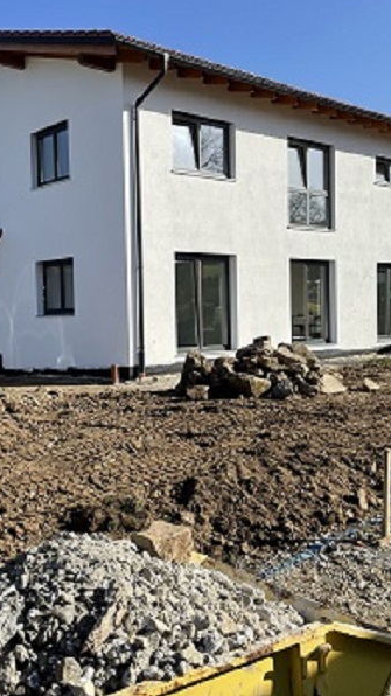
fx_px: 701
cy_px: 347
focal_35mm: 38
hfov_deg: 30.9
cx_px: 119
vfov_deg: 52.8
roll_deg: +2.3
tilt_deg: -3.2
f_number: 1.6
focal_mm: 4.2
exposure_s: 1/3125
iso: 32
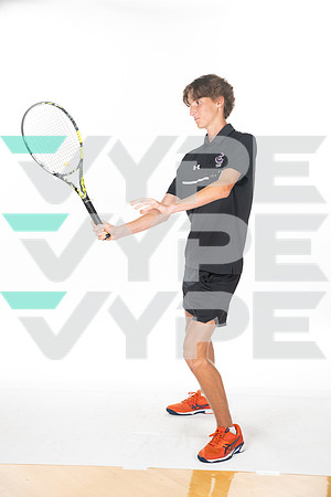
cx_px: 166
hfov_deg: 20.9
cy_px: 248
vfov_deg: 31.0
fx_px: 896
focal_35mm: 65
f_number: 7.1
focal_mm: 65
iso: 800
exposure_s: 1/320
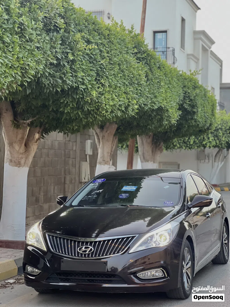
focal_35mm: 77
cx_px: 115
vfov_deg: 25.3
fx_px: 682
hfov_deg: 19.1
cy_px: 154
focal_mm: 9
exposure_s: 1/40
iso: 320
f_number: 2.8
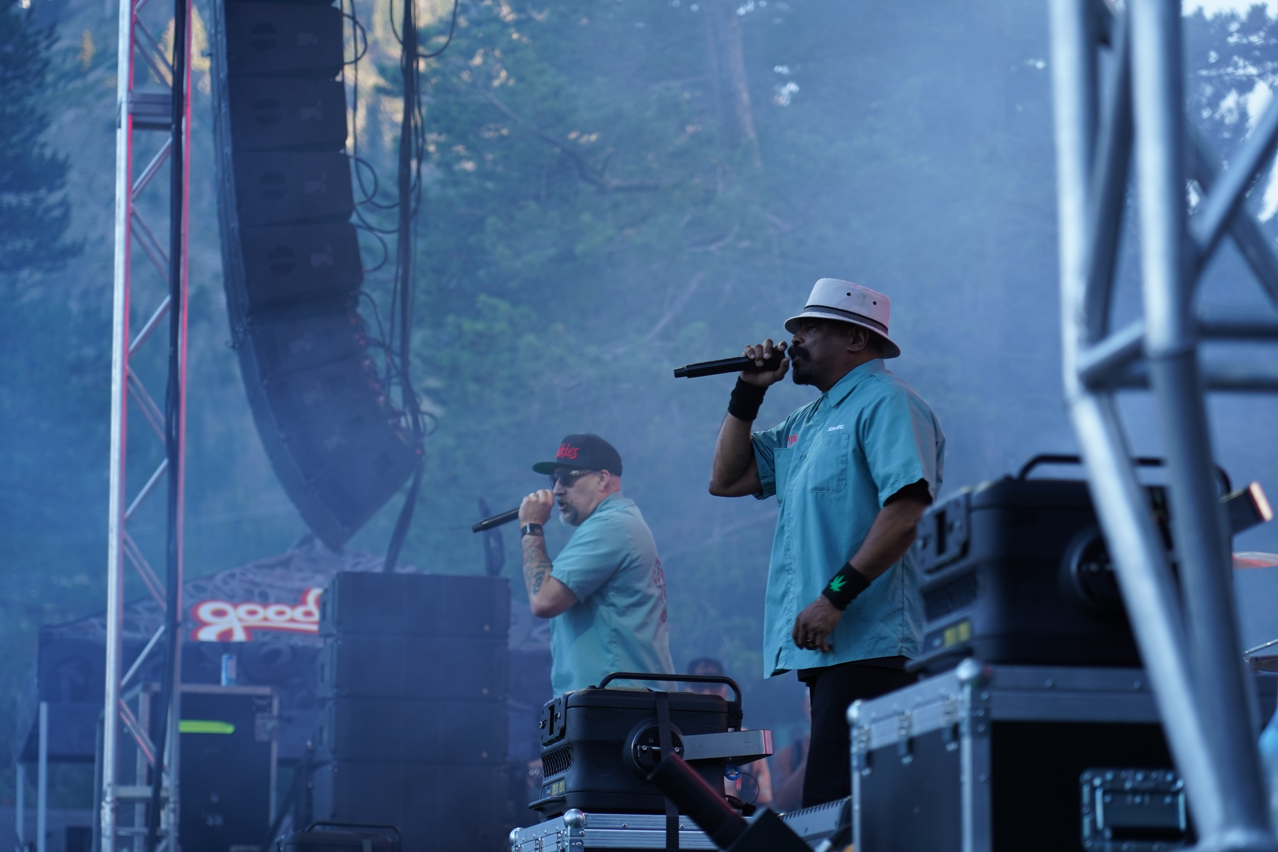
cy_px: 426
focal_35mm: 105
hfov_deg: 19.5
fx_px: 3727
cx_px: 639
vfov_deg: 13.0
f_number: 4
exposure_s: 1/160
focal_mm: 105
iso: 250
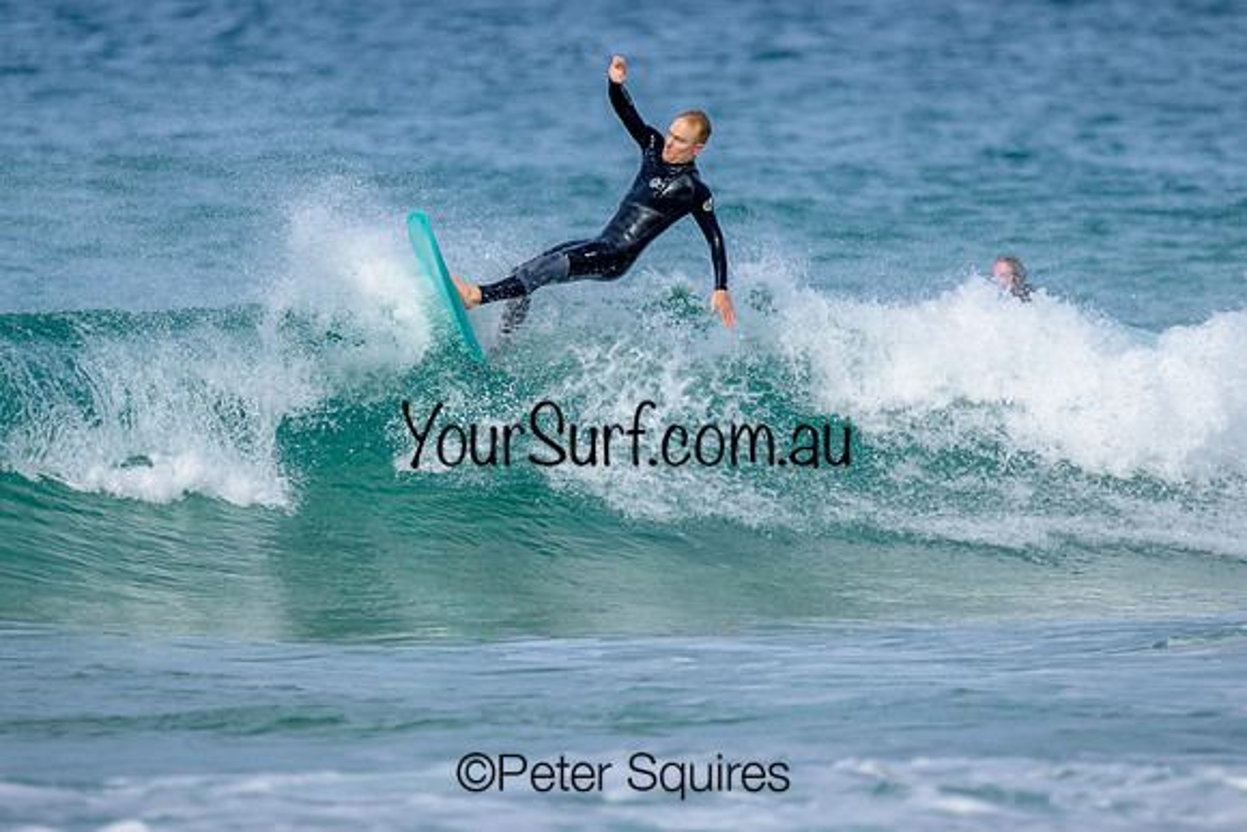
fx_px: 38131
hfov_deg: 1.9
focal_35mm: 1101
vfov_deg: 1.3
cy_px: 318
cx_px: 533
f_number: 6.3
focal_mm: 800
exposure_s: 1/2000
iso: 220
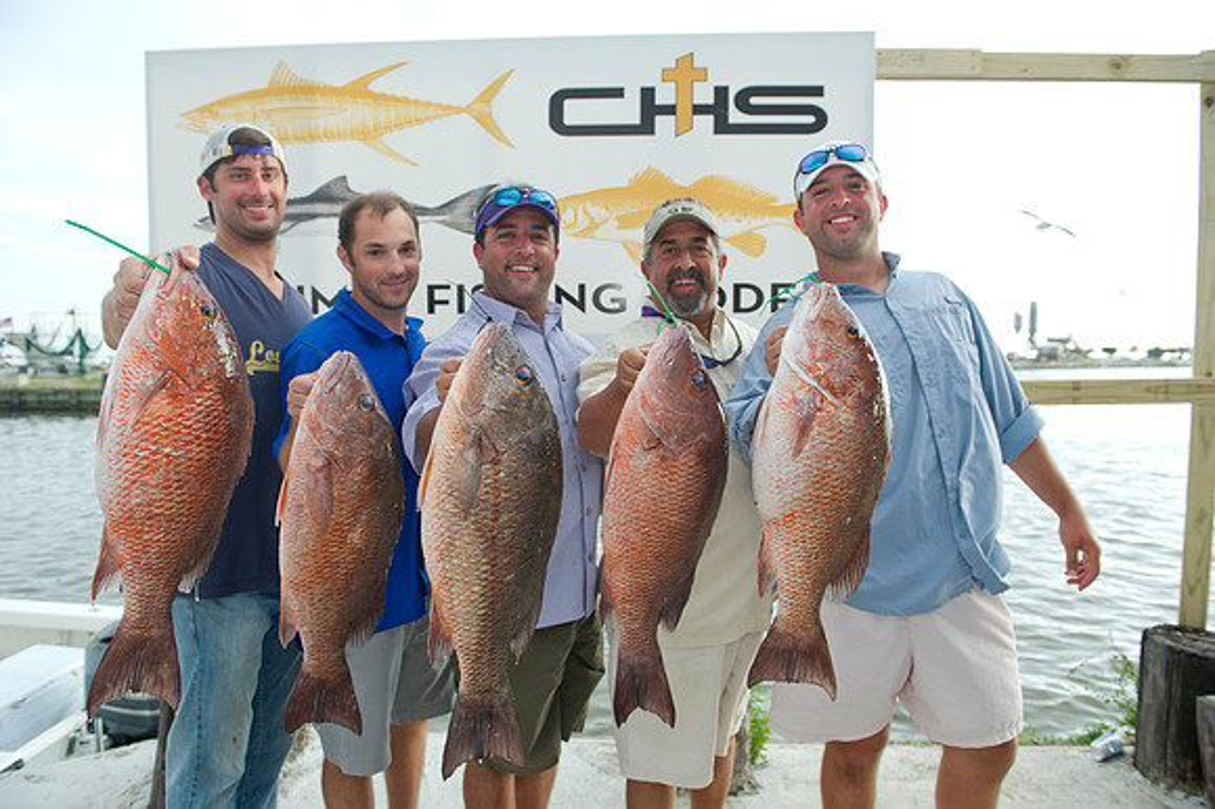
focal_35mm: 24
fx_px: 810
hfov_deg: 73.8
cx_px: 608
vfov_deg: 53.1
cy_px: 404
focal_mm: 24
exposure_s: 1/250
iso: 400
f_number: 4.5
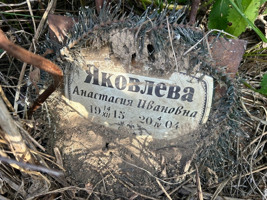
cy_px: 100
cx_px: 134
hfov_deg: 67.3
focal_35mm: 26
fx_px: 201
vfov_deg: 53.1
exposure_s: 1/171
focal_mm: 5.7
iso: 50
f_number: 1.5
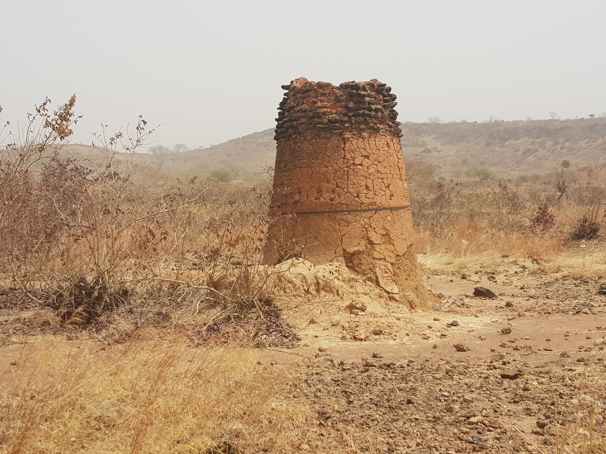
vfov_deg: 53.1
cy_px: 227
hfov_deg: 67.3
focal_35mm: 26
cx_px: 303
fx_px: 455
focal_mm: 4.2
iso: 40
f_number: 1.7
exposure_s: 1/2744
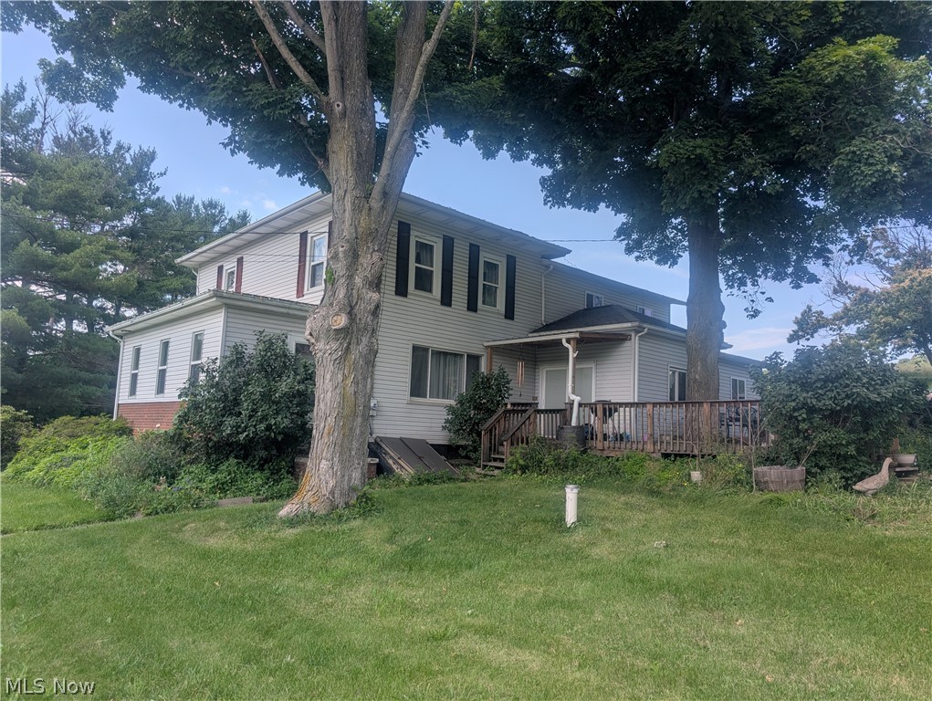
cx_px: 466
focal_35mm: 24
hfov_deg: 71.5
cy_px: 350
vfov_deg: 56.9
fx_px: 647
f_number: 1.68
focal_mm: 6.9
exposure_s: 1/620
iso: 22
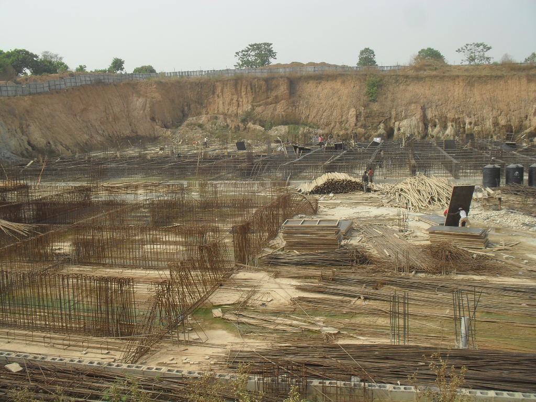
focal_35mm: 35
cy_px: 201
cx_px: 268
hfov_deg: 52.6
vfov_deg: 40.7
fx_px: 542
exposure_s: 1/180
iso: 100
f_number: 8.4
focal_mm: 6.3
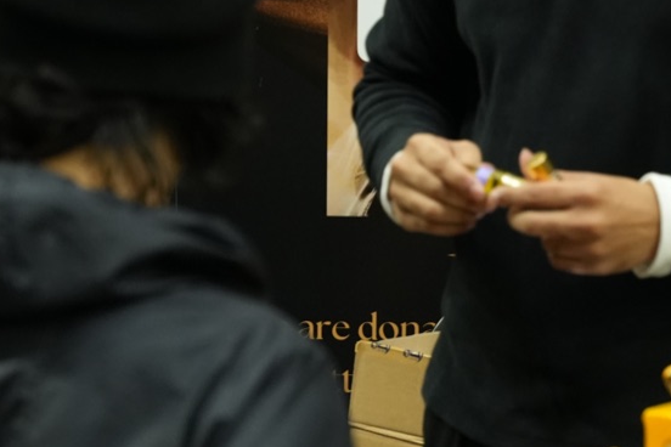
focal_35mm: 146
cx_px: 436
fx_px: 2724
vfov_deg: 9.4
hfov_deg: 14.0
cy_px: 62
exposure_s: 1/250
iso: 3200
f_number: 4
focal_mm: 50.4
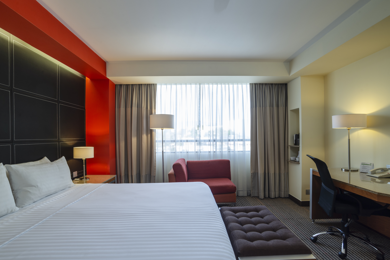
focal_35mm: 20
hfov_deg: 84.0
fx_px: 217
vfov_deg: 62.0
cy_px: 130
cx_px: 195
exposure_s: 1
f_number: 11
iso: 100
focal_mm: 20
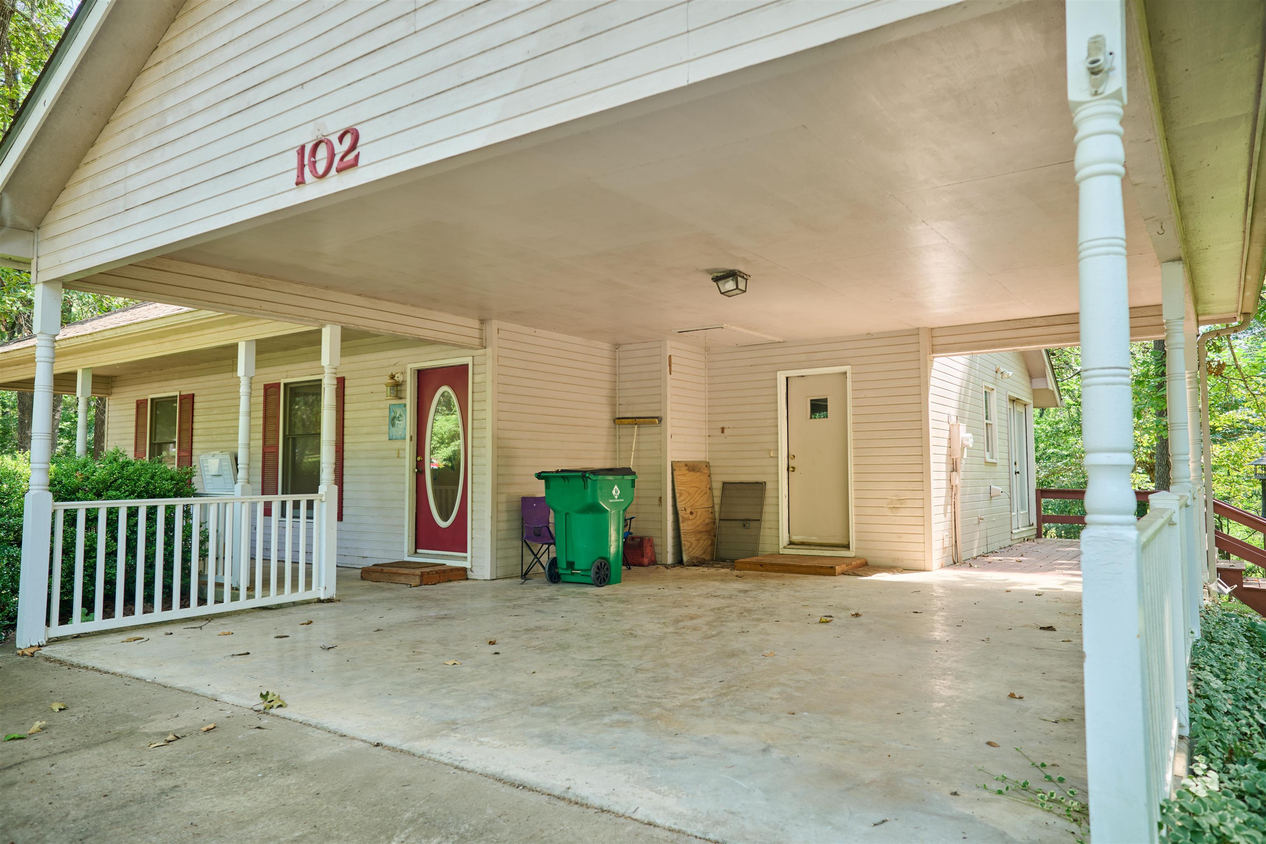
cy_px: 422
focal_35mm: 24
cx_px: 633
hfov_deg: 73.7
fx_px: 844
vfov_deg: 53.1
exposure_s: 1/20
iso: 100
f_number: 3.2
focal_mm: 24
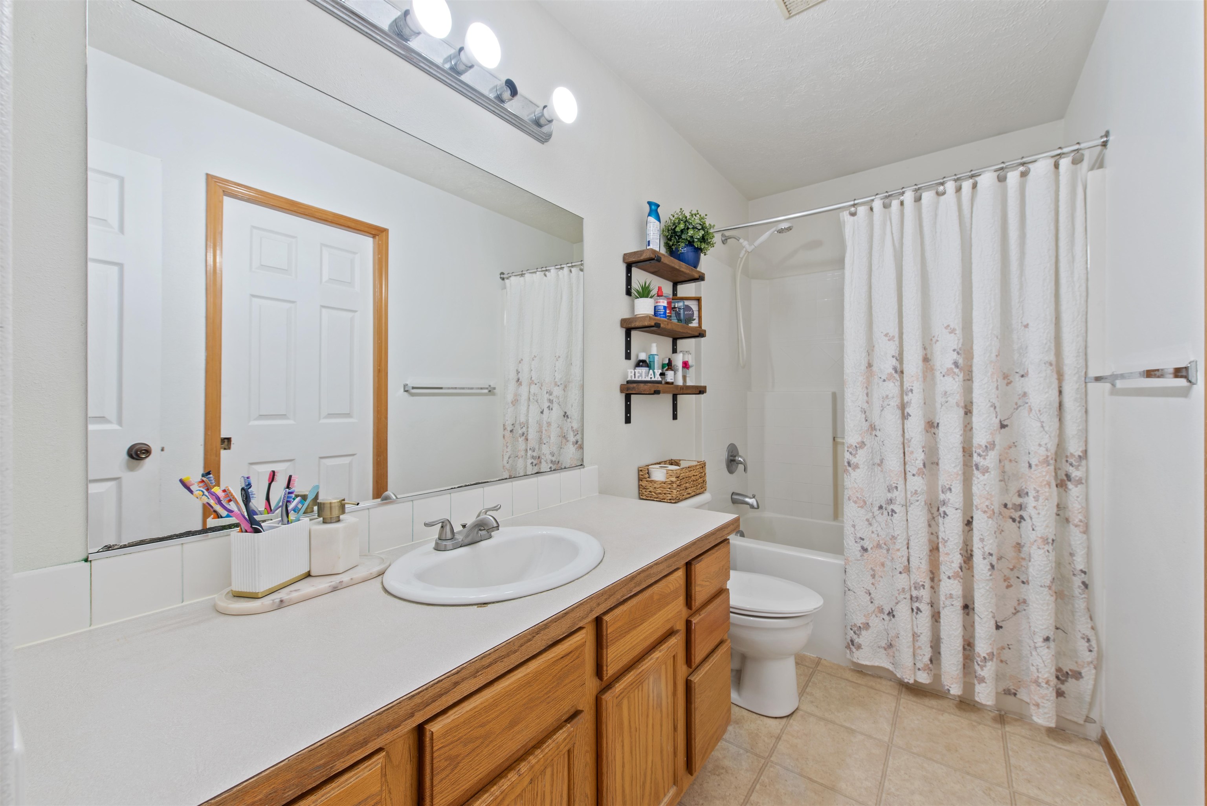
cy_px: 403
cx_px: 604
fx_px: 469
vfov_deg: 81.2
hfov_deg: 104.2
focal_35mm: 14
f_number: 8
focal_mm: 14
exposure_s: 1/2
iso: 100
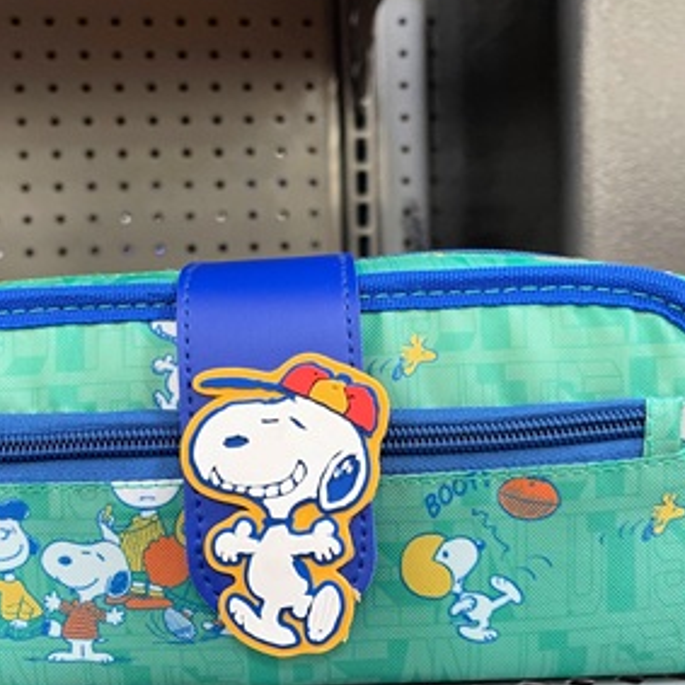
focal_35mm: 39
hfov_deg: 42.7
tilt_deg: -5.5
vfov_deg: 42.8
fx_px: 873
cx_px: 290
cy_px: 376
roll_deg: +2.6
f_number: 1.6
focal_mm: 5.1
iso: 125
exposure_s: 1/81
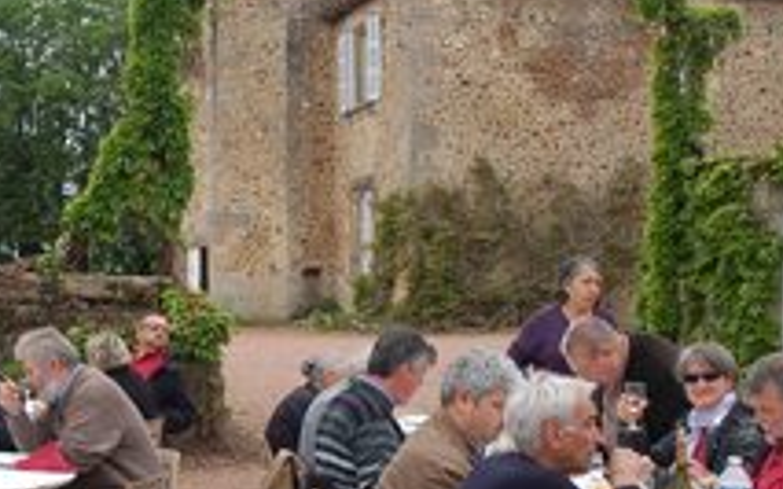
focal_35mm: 71
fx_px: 1515
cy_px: 379
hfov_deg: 28.6
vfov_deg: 18.2
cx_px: 210
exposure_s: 1/250
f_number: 8
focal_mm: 22
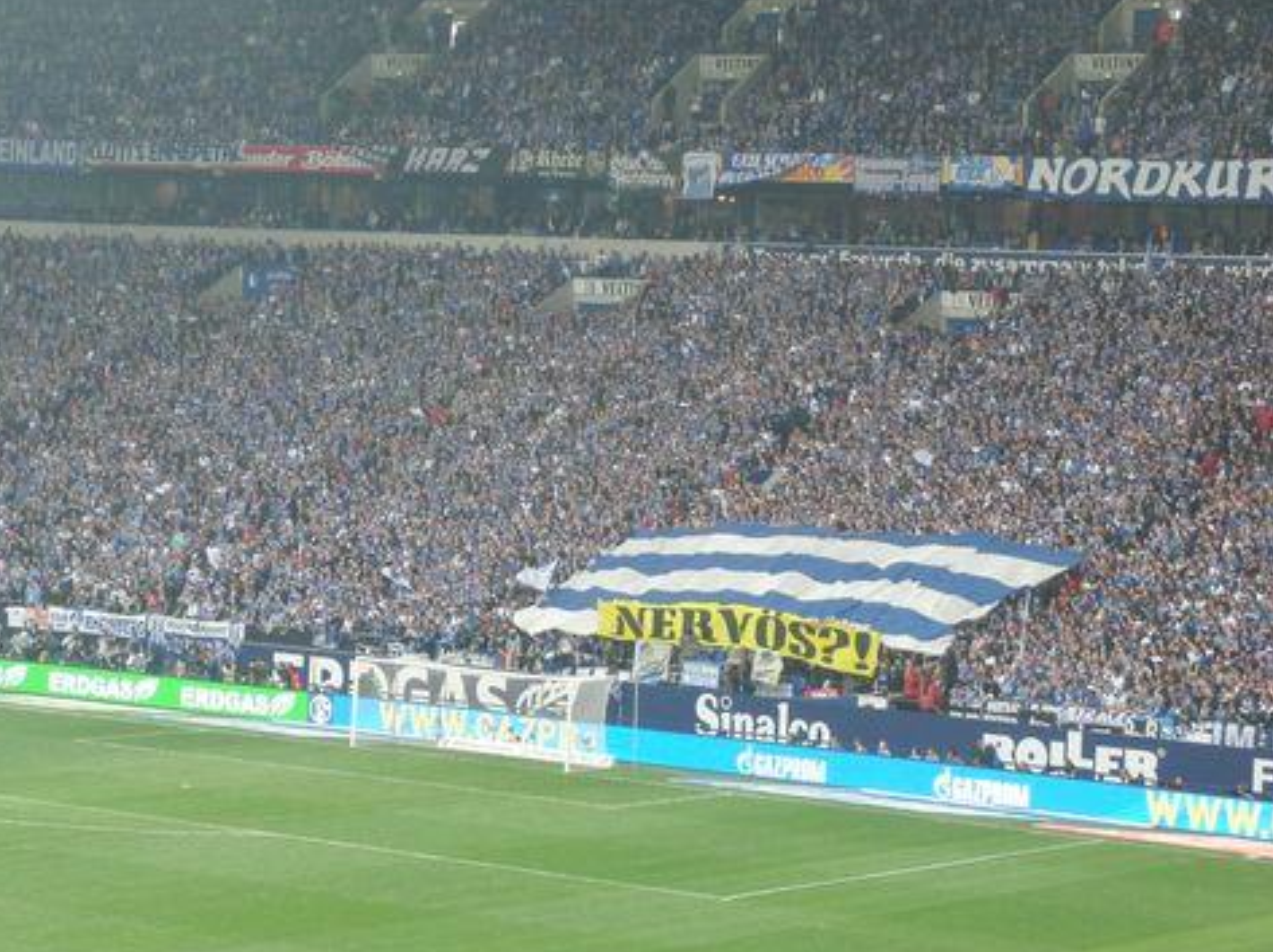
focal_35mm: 117
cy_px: 413
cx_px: 536
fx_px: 4299
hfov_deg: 16.8
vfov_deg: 12.6
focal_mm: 16.87
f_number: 4.2
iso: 160
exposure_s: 1/80
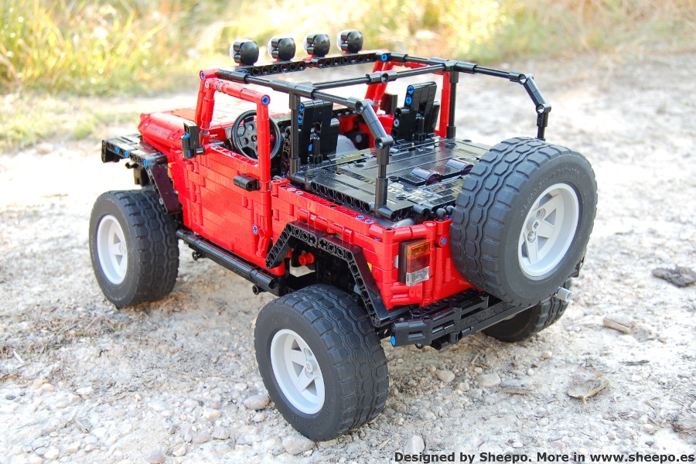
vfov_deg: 34.2
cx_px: 348
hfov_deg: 49.6
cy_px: 232
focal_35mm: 39
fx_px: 754
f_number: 4.5
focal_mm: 26
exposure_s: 1/40
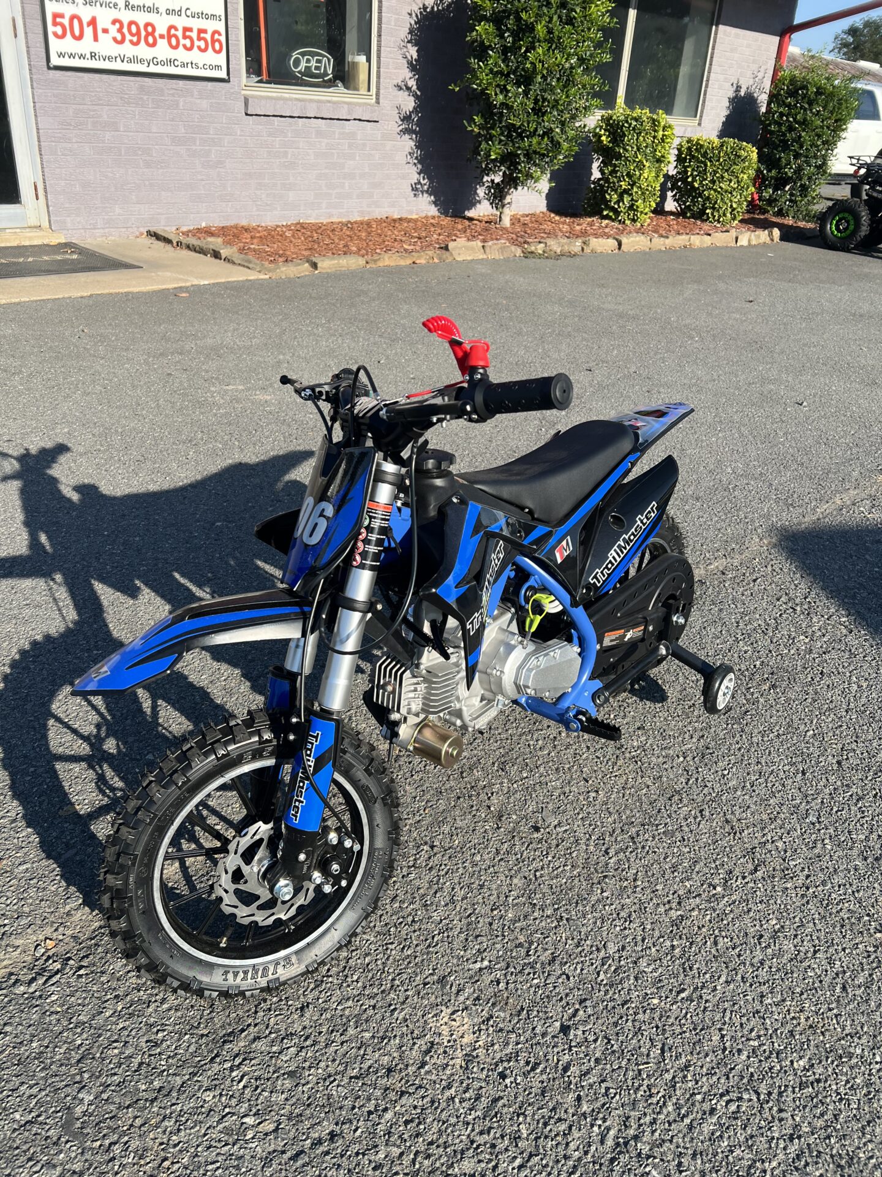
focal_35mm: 26
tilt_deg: -28.6
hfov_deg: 53.1
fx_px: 883
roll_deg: -4.2
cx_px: 441
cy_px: 588
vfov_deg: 67.3
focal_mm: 5.7
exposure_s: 1/2513
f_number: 1.5
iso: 50
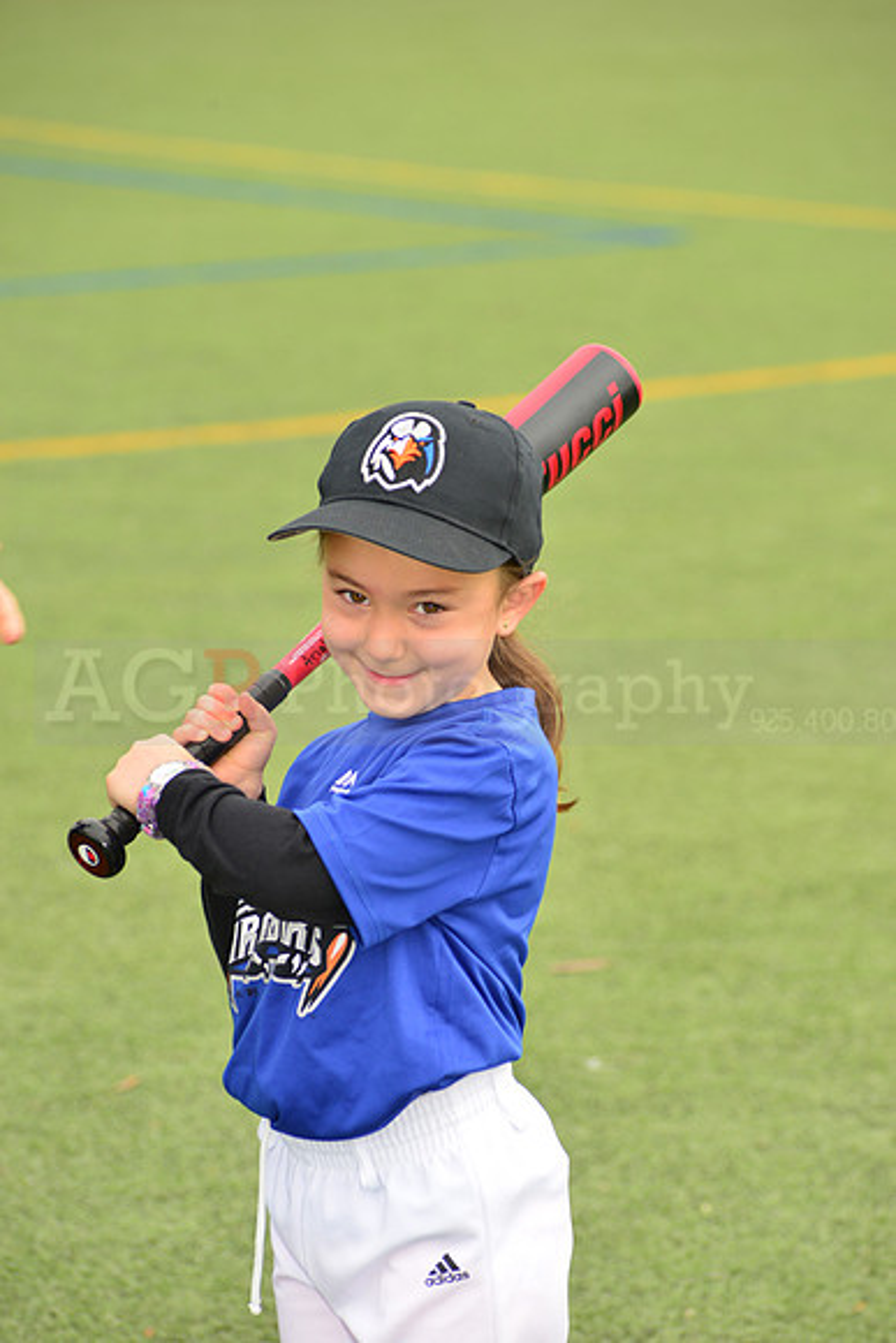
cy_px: 672
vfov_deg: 12.1
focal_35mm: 170
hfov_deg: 8.1
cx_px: 448
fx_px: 6342
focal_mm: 170
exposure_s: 1/200
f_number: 8
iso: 250
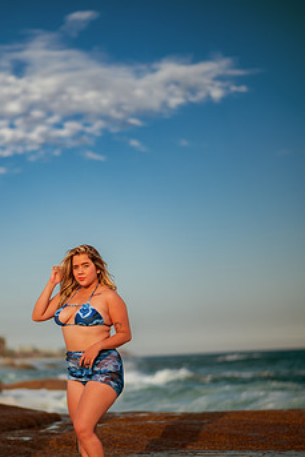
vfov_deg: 26.6
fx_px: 965
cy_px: 286
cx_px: 111
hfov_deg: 17.9
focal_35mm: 76
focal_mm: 58
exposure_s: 1/6400
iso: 80
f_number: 1.4
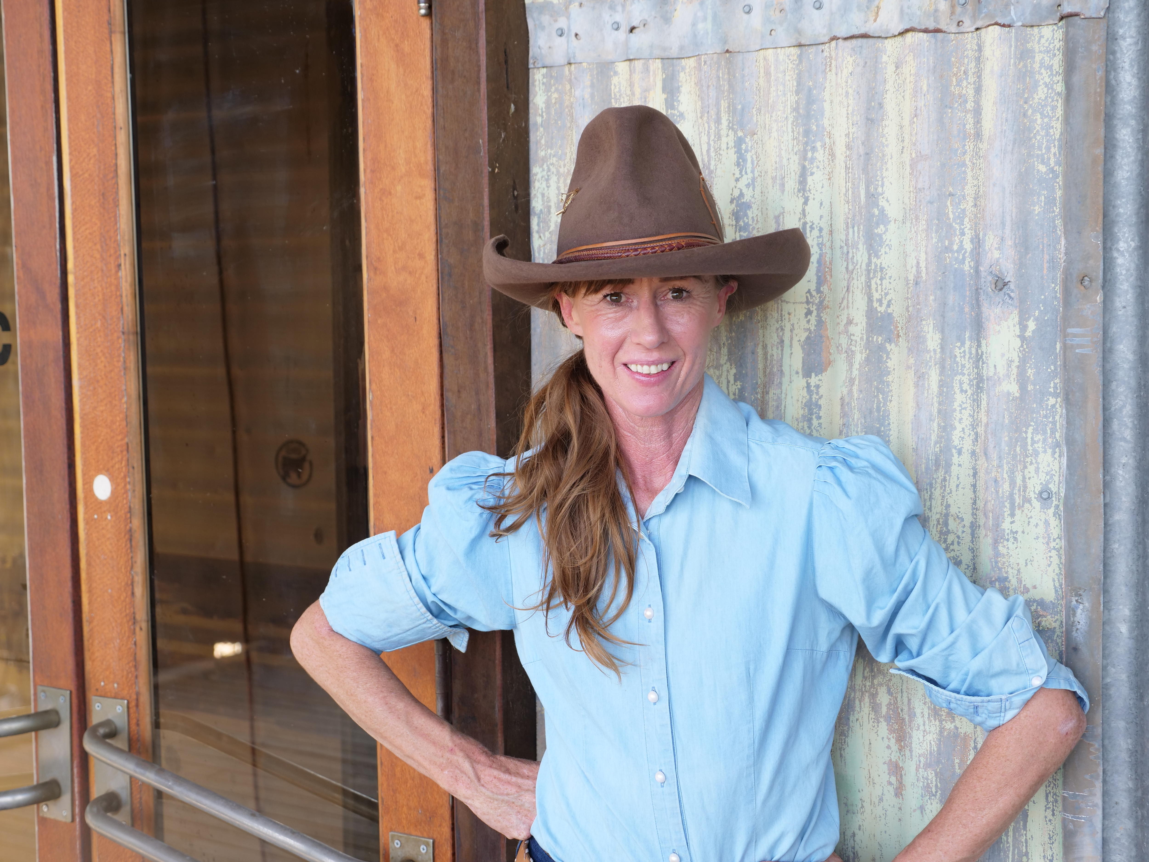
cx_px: 574
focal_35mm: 56
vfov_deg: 26.1
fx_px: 1859
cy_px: 431
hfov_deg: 34.3
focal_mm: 28
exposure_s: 1/125
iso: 200
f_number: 3.2
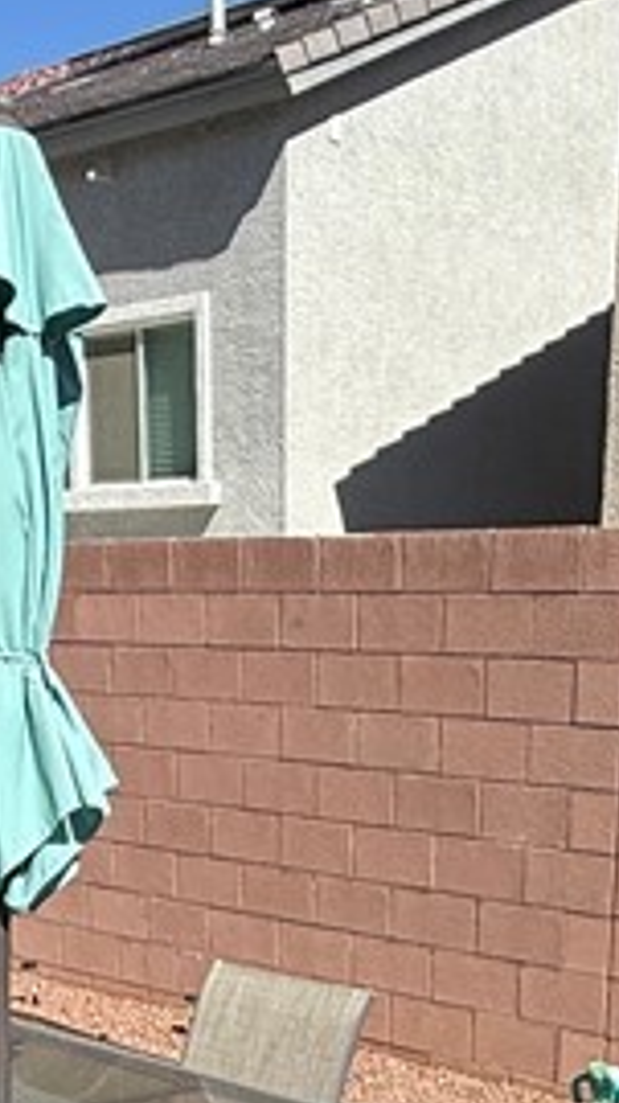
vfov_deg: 32.1
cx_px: 435
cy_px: 1189
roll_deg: -1.5
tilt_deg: -17.4
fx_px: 1695
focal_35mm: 58
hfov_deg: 20.6
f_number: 2.2
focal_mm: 2.22
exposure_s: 1/1961
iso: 50
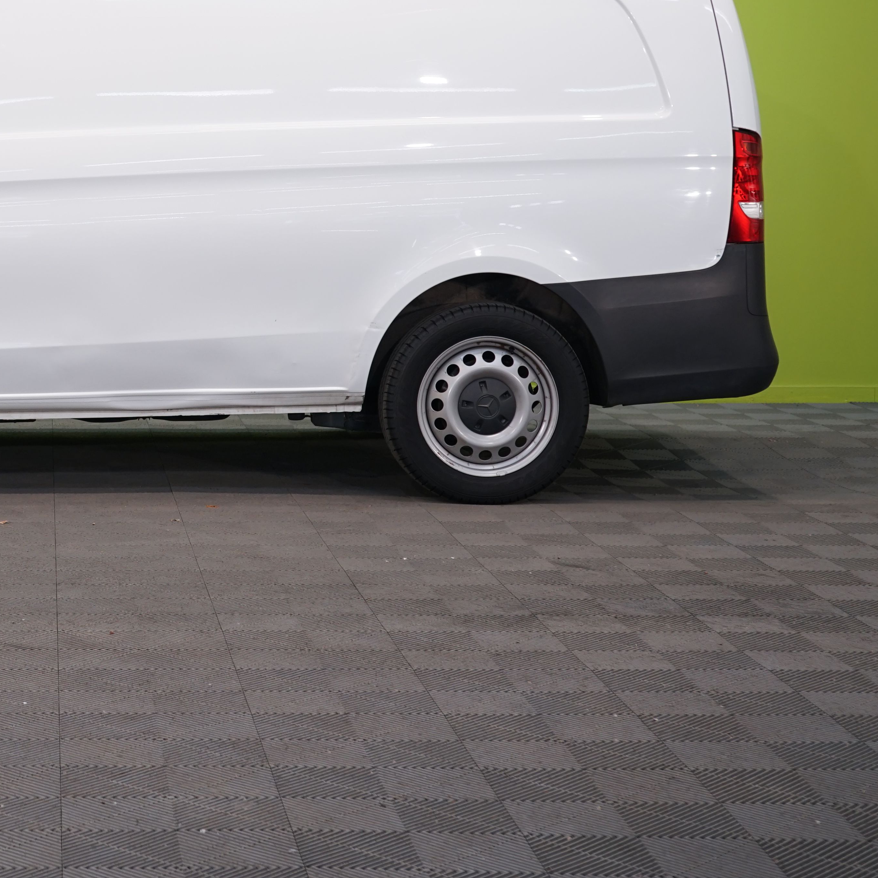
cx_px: 41
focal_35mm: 77
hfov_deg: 21.8
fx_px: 2210
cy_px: 272
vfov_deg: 22.4
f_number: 5.6
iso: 400
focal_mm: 41
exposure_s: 1/30
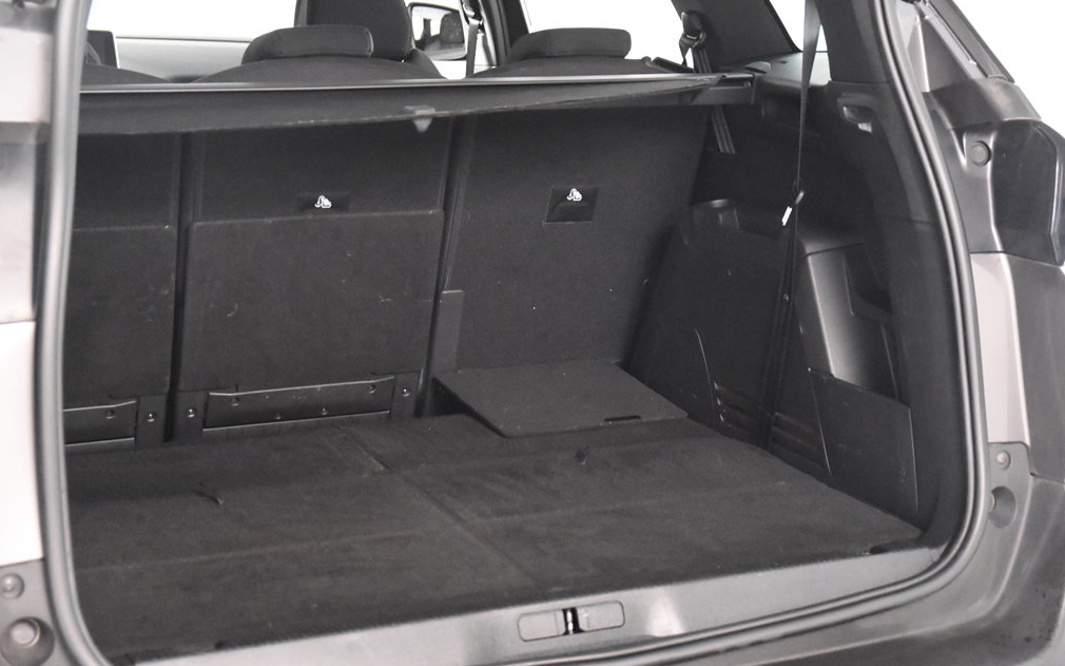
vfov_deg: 20.9
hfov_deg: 33.0
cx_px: 529
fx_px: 1799
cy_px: 314
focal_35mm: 62
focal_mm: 40
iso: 9000
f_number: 3.5
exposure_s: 1/60
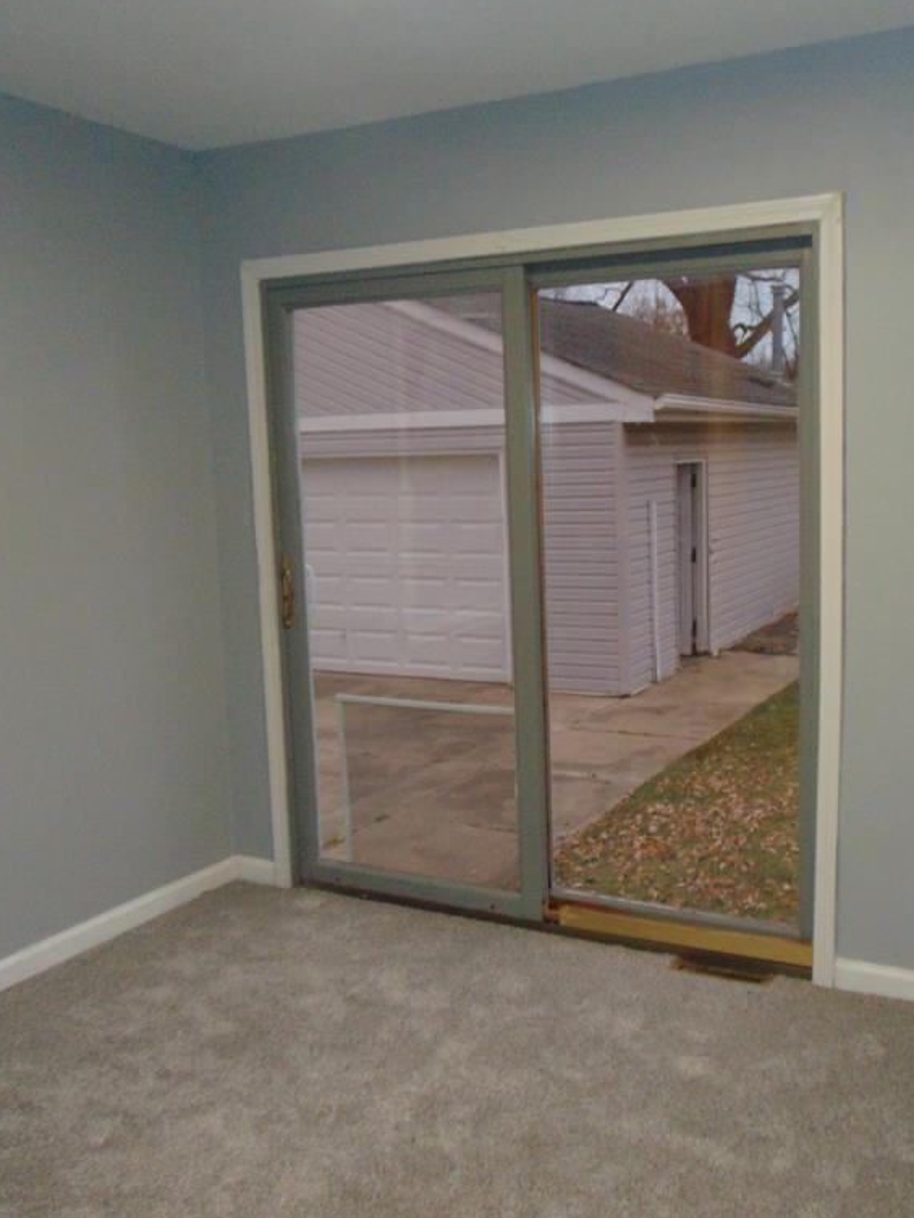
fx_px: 1197
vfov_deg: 53.9
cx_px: 579
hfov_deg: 41.5
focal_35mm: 34
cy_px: 603
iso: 200
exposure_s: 1/30
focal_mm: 4.5
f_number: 3
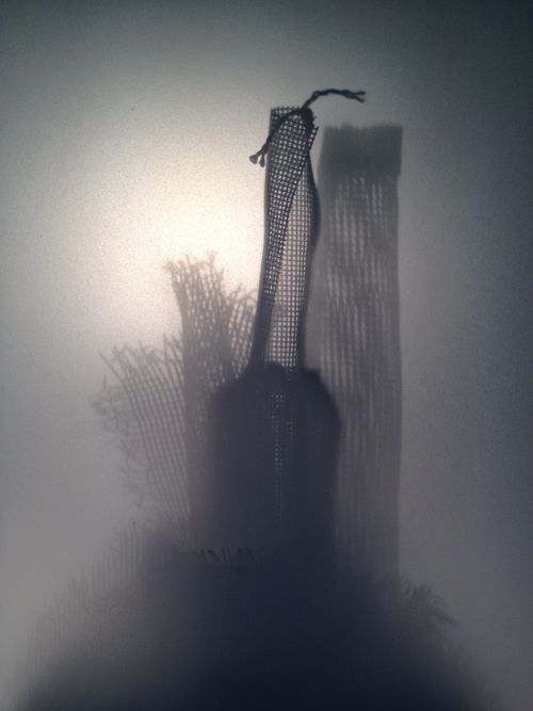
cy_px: 356
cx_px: 266
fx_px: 719
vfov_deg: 52.6
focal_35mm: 35
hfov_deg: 40.7
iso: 64
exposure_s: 1/174
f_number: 2.4
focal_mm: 4.28
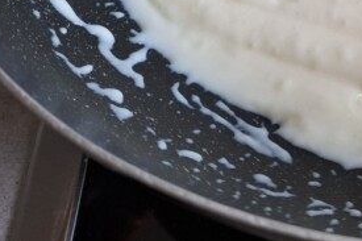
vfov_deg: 16.7
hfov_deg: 25.8
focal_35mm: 71
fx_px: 713
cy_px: -159
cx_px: 420
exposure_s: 1/100
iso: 100
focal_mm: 5.54
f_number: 1.8
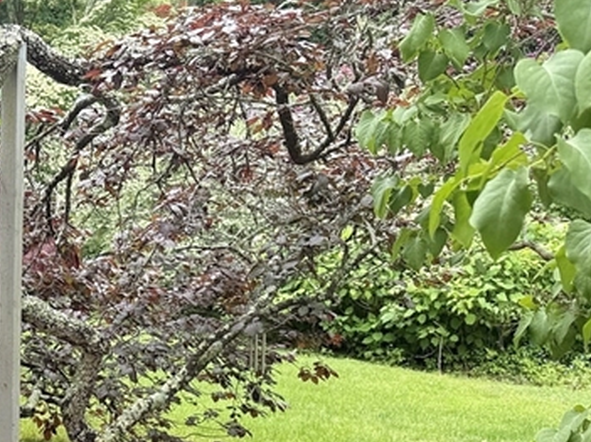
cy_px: 556
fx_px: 1195
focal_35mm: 70
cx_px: -32
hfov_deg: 26.0
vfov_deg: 19.5
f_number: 1.78
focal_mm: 6.76
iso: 80
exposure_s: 1/1060
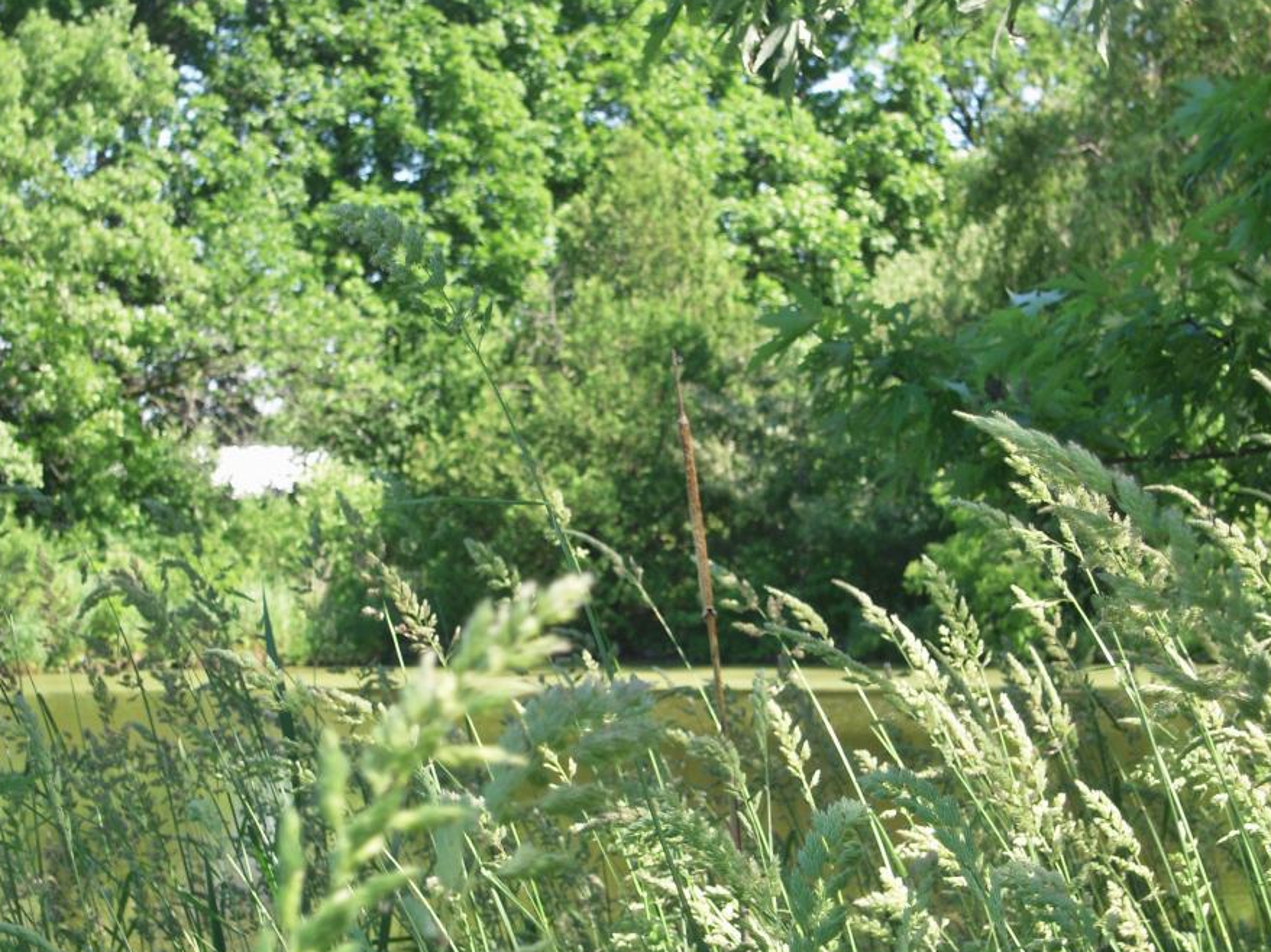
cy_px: 551
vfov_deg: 14.1
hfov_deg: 18.7
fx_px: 3854
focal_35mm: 105
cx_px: 614
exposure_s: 1/100
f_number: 5
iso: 100
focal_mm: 16.1
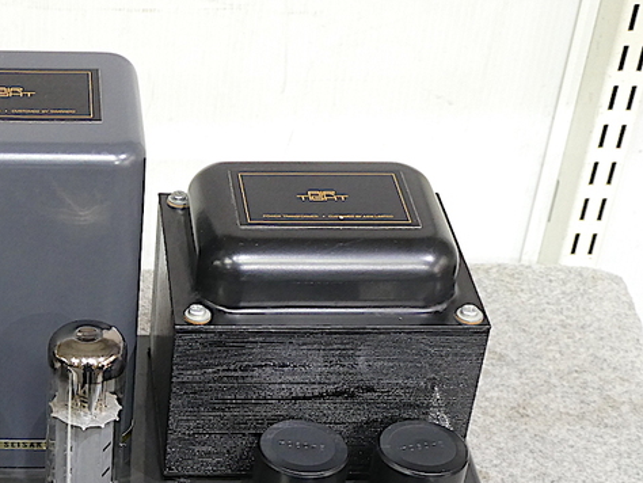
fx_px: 1505
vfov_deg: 17.8
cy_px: 469
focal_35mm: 81
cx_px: 46
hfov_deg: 23.4
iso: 200
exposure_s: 1/6
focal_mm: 7.2
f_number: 3.8
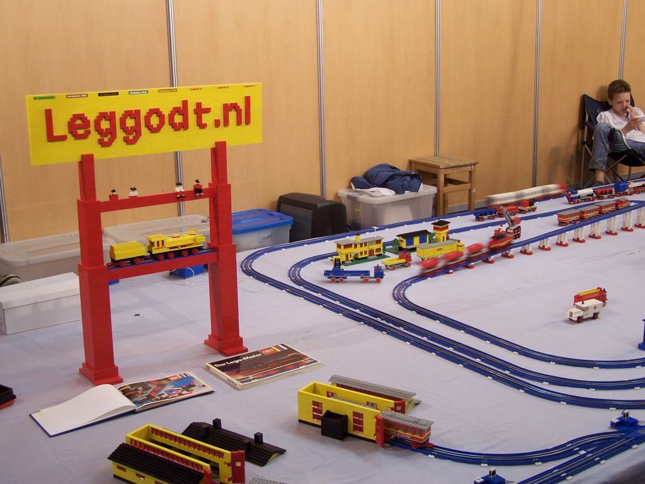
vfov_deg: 30.3
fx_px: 894
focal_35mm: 48
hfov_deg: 39.7
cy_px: 242
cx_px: 322
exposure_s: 1/6
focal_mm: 8
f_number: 3
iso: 80
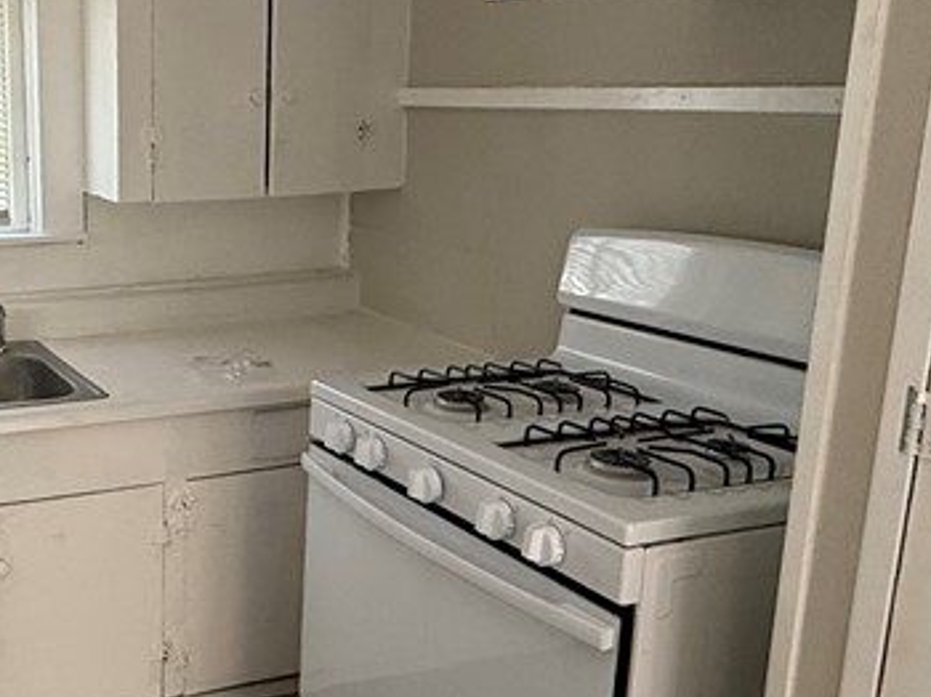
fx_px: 1102
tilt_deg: -12.5
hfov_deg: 41.8
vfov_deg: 35.1
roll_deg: +1.2
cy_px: 325
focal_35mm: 41
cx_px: 77
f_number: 2.2
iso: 320
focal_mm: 2.22
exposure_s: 1/69
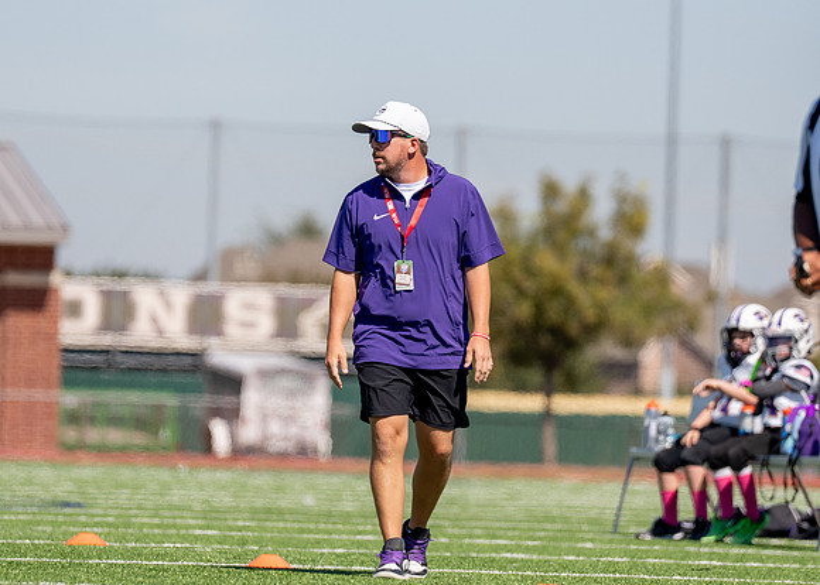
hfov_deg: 5.0
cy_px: 291
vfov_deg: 3.6
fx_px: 9365
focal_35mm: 402
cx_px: 396
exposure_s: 1/5000
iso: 200
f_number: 2.8
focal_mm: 200
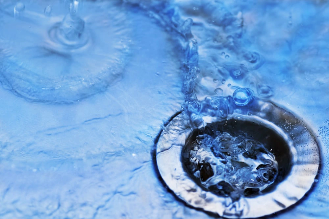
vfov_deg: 10.2
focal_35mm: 135
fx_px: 1234
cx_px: 164
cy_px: 110
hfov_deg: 15.2
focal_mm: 90
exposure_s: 1/200
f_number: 6.3
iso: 100
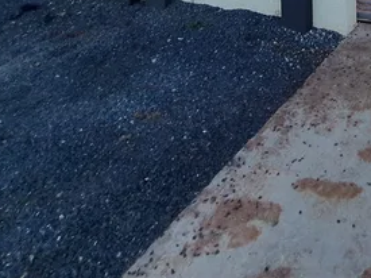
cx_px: 394
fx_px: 418
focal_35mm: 39
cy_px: -134
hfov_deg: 40.2
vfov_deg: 26.8
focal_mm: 1.74
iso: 50
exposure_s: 1/648
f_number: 2.2
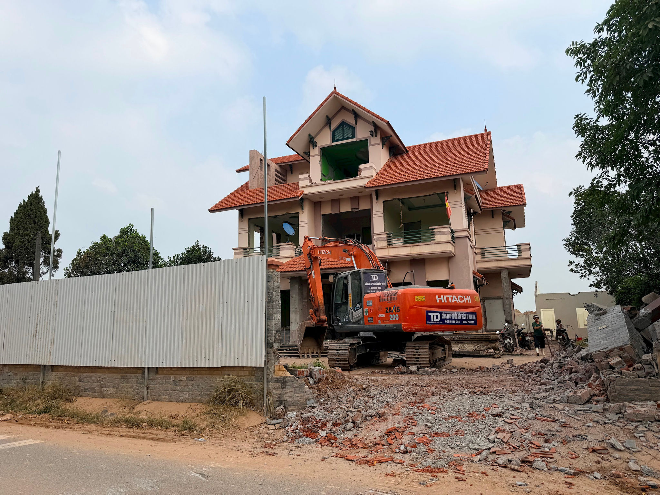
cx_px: 330
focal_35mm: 24
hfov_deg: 71.6
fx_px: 458
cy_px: 248
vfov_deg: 56.8
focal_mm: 6.76
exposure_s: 1/5714
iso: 80
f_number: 1.78
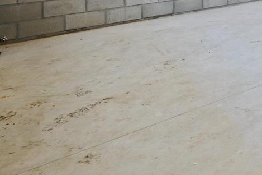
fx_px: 313
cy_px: -64
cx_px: 363
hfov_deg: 31.4
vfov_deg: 25.8
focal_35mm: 43
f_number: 9
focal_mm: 14
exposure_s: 1/13
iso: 250
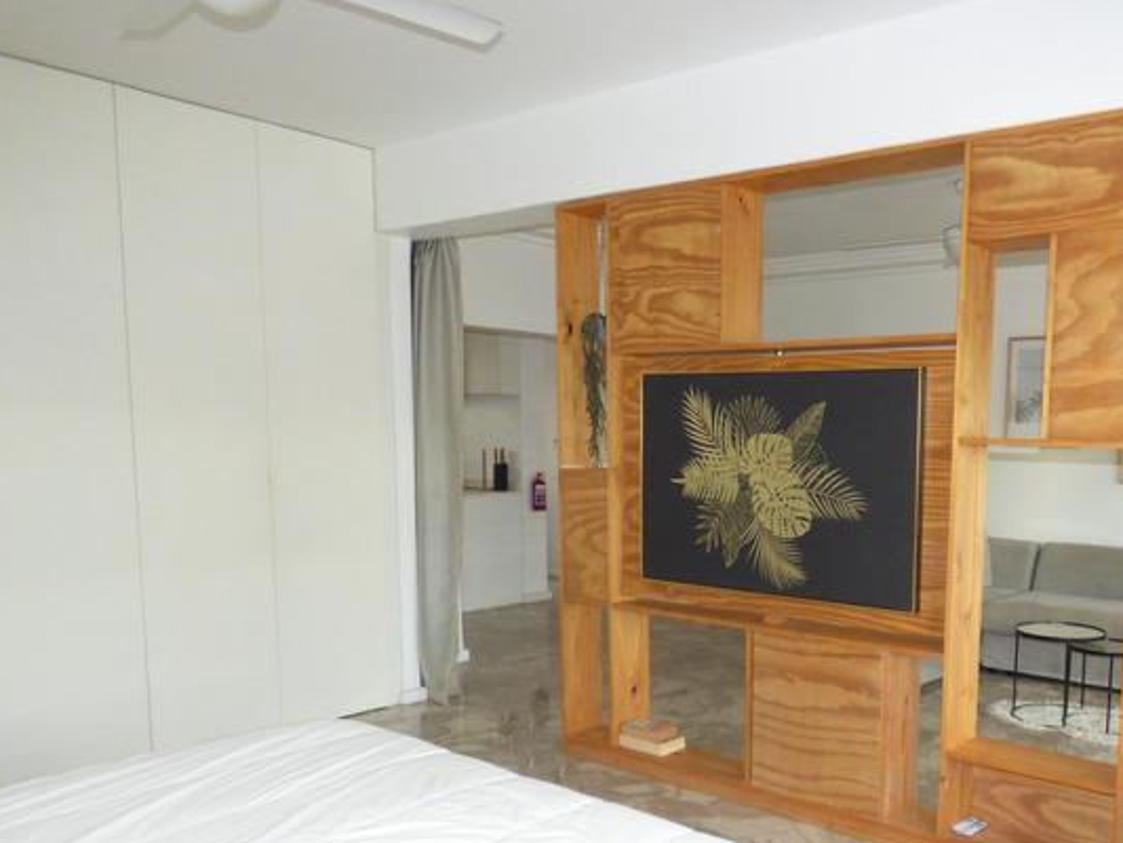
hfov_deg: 58.0
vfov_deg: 46.1
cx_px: 788
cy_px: 561
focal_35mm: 30
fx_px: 973
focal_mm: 3.58
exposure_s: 1/50
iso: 400
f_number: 2.8
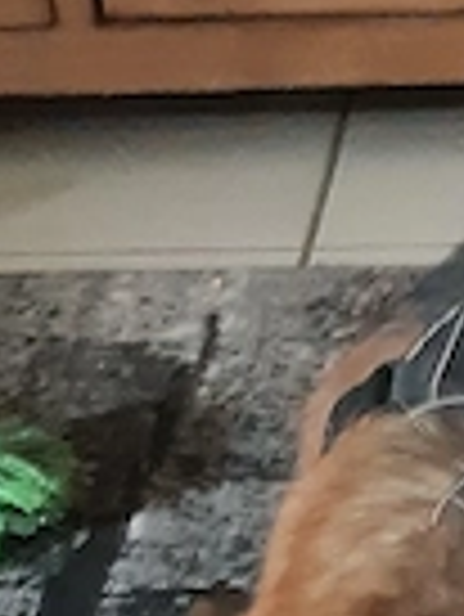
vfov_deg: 23.1
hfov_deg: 18.8
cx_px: 491
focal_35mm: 76
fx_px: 1356
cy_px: 778
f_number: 1.7
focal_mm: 3.93
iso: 640
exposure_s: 1/17
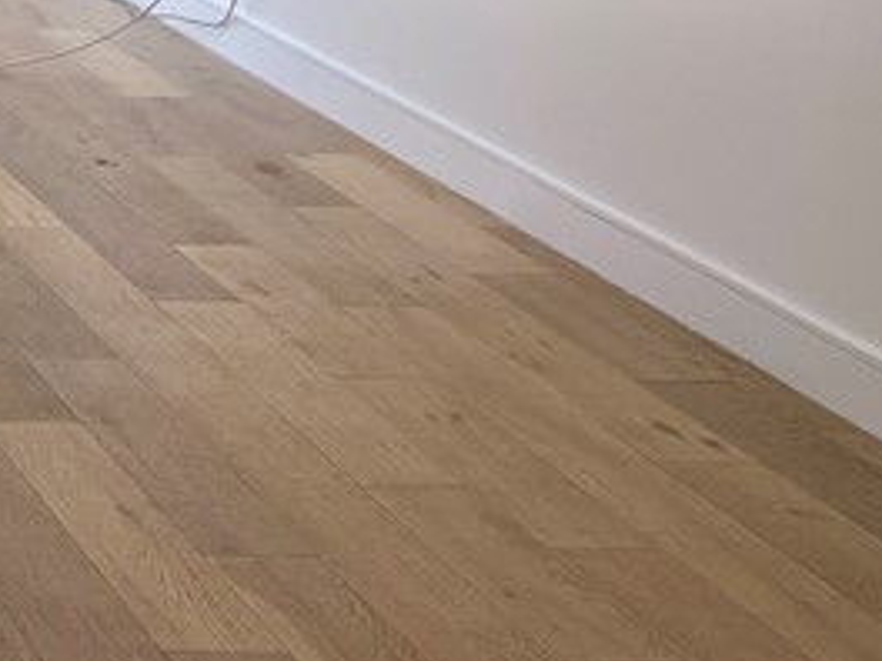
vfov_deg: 14.5
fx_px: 2370
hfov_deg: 16.8
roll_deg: -0.2
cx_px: -778
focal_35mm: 93
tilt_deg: -3.4
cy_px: -411
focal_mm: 6.76
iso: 80
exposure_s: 1/478
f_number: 1.78
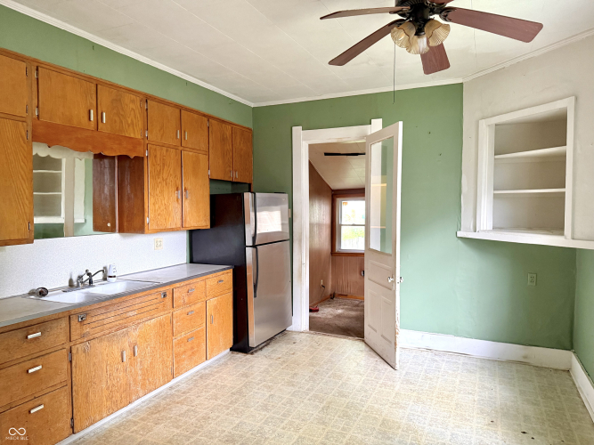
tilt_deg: -4.7
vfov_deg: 56.8
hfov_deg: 71.6
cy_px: 222
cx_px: 297
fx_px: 412
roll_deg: +0.5
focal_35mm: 24
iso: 400
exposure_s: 1/60
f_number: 1.78
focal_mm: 6.76
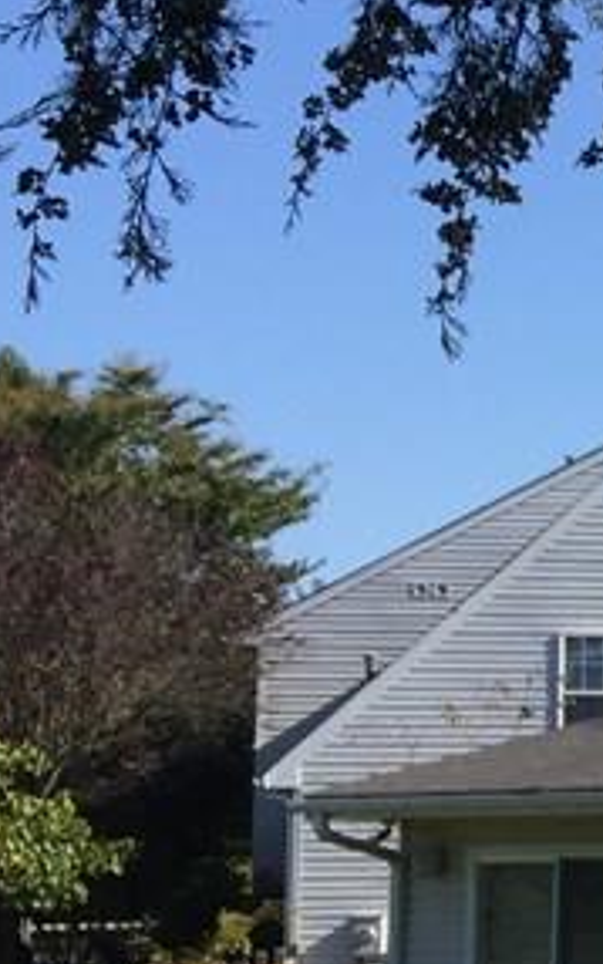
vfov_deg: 18.8
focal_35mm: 110
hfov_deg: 9.7
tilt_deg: +0.5
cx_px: 1681
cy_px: 691
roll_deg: +0.0
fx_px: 2889
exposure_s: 1/1721
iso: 32
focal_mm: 4.15
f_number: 2.2
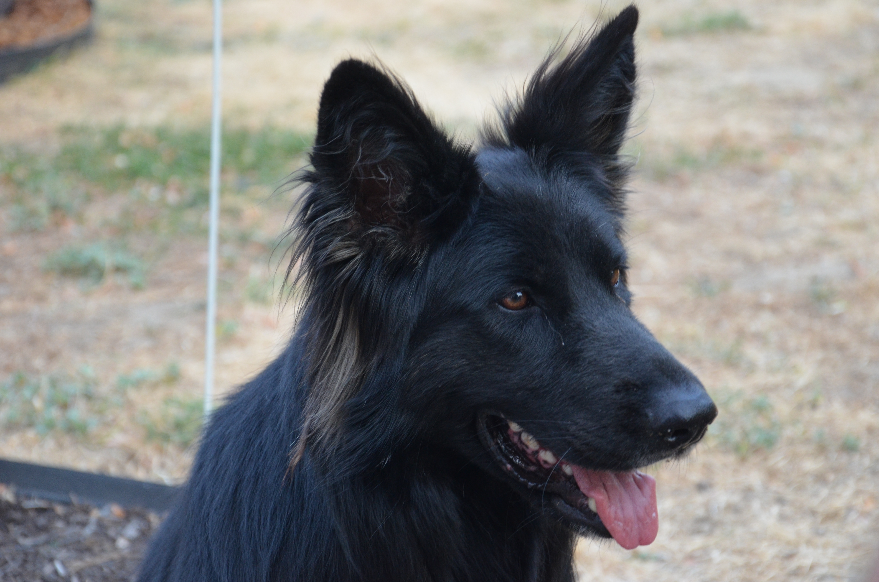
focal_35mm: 105
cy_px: 291
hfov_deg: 19.5
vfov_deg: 13.0
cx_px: 440
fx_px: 2558
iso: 1000
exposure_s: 1/125
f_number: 5.3
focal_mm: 70
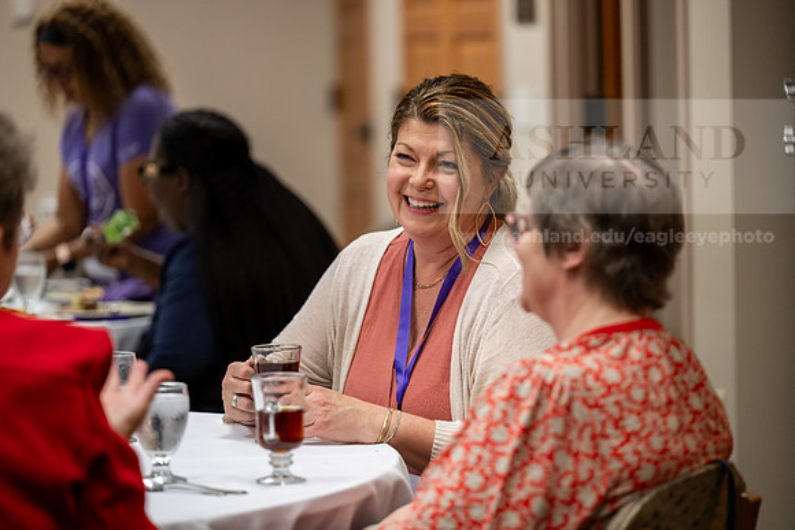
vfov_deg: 9.8
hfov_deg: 14.7
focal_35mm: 140
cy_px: 265
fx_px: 3092
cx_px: 398
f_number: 2.8
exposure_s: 1/160
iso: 1250
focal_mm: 140
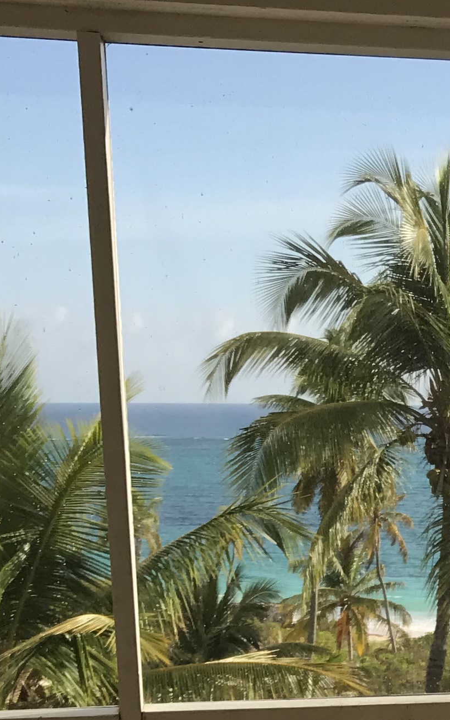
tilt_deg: -11.3
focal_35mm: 92
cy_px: 777
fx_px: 1805
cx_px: 777
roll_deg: -1.1
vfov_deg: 21.5
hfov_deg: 13.0
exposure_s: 1/1053
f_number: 1.8
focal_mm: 3.99
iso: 20
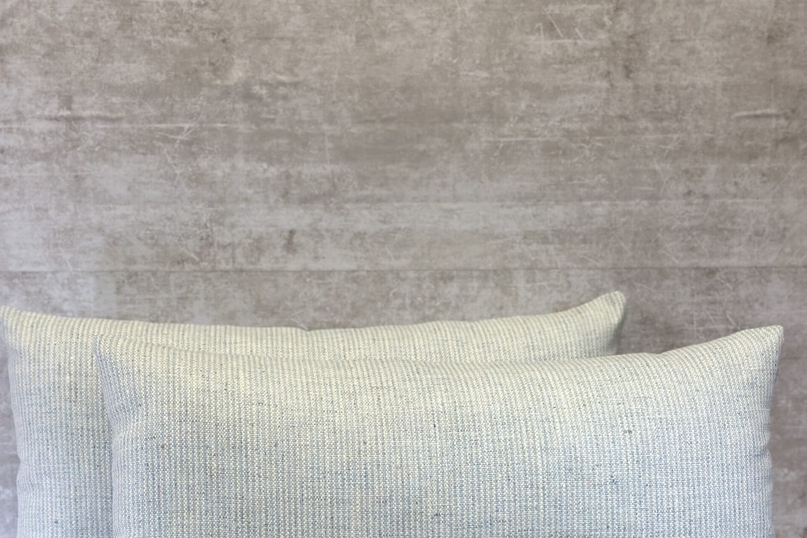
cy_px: 376
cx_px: 404
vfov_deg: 20.2
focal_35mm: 67
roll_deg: -0.5
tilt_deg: -11.9
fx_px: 1502
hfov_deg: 30.1
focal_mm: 6.86
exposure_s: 1/201
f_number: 1.78
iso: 80
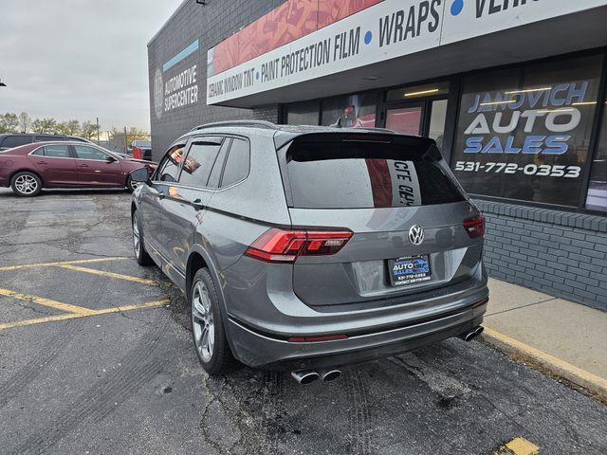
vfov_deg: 58.9
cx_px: 304
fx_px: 403
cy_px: 228
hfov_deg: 73.9
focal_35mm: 23
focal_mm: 6.3
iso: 125
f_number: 1.7
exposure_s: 1/180
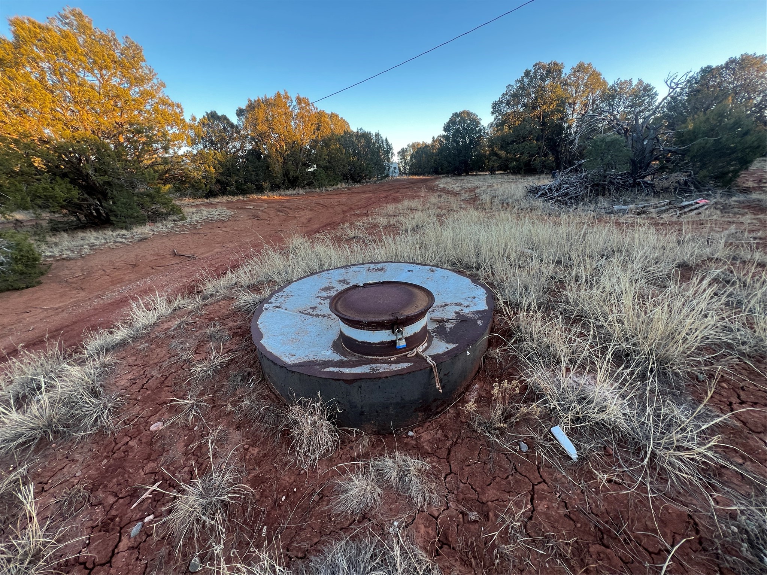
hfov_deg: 106.2
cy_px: 288
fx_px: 288
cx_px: 384
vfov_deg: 89.9
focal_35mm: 13
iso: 64
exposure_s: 1/99
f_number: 1.8
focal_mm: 1.57
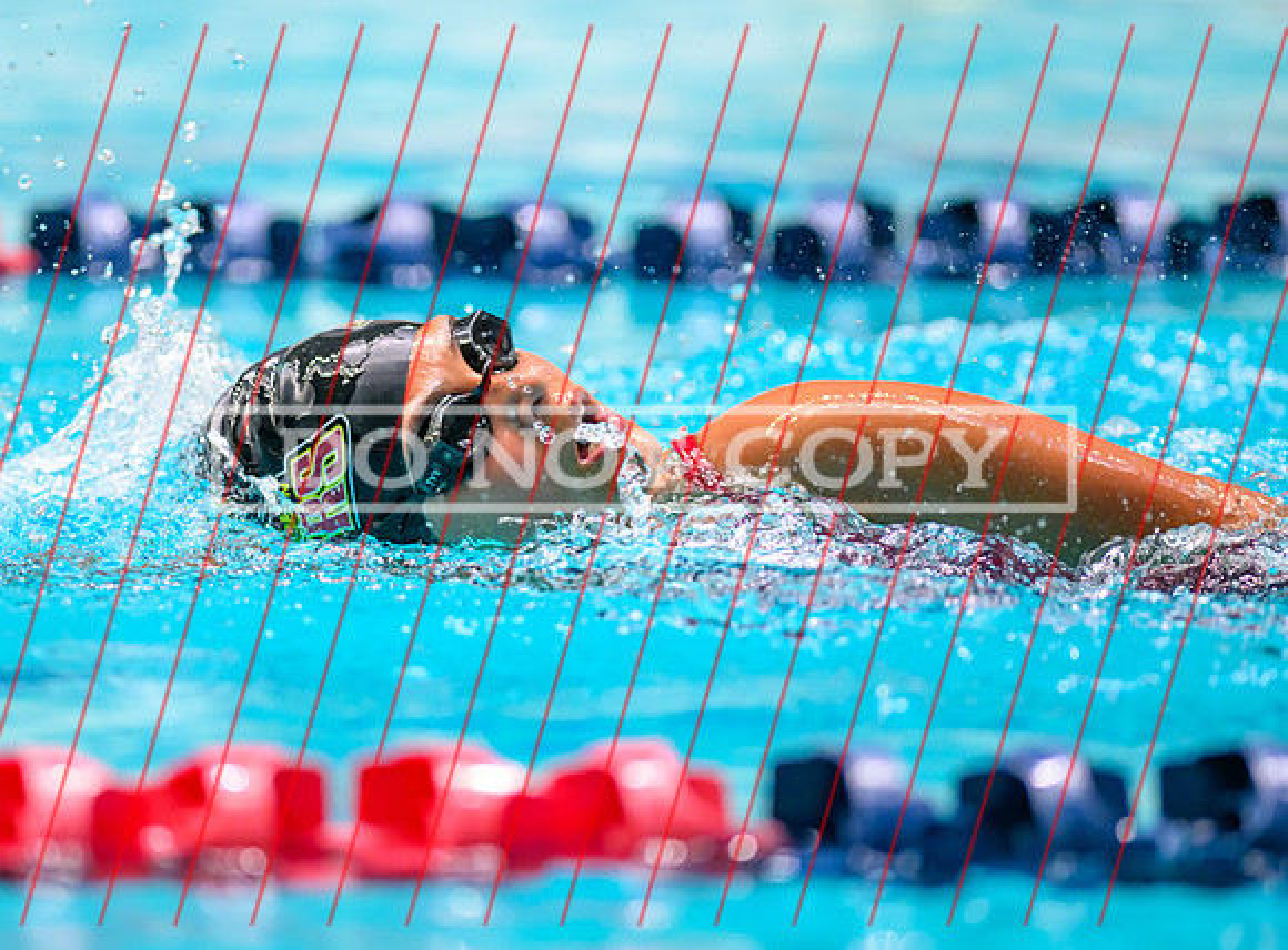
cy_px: 468
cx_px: 436
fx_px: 15636
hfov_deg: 4.7
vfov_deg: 3.5
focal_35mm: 423
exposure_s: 1/800
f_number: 2.8
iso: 2000
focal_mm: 300
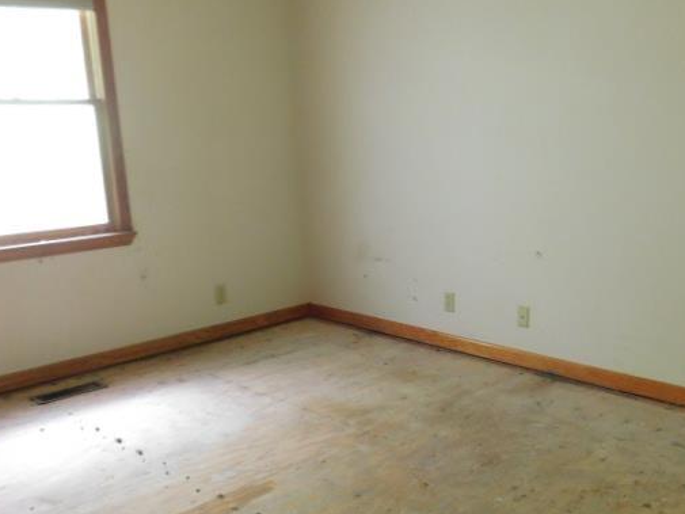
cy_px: 321
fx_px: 752
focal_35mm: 38
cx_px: 418
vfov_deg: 37.5
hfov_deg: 48.6
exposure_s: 1/13
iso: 400
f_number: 3.2
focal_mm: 5.3
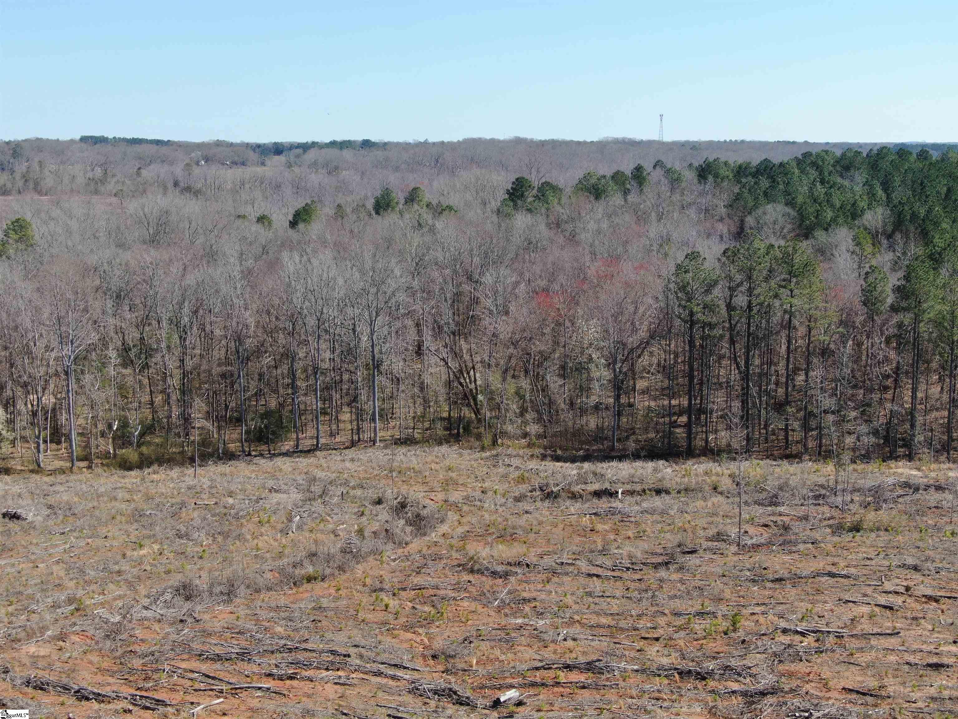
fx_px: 1328
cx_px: 479
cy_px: 360
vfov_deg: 30.3
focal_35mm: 48
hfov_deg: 39.7
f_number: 3.8
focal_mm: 8.6
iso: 100
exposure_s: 1/500
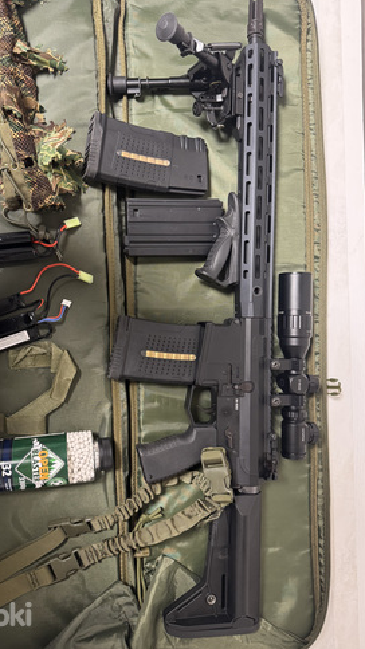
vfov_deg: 69.9
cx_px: 150
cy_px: 326
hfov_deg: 42.7
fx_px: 465
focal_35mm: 27
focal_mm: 6.76
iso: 400
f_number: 1.78
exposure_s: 1/50
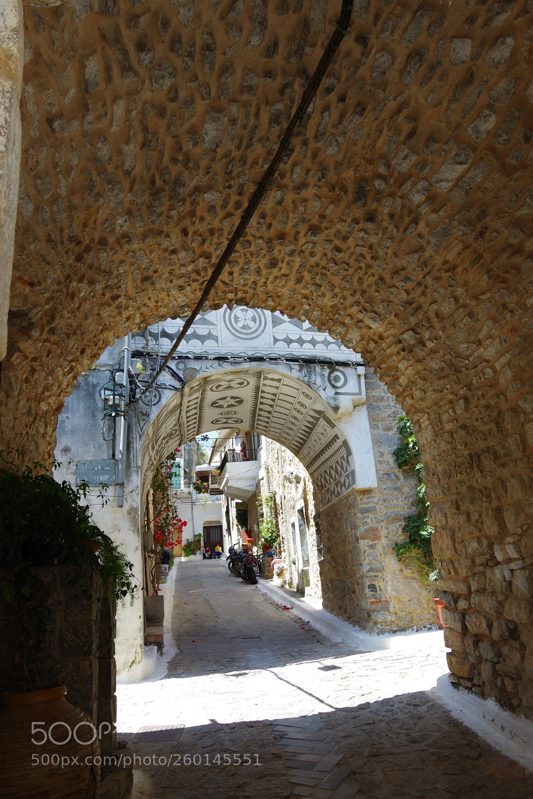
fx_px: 599
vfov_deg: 67.4
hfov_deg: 47.9
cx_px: 266
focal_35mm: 27
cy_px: 400
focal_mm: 18
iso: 100
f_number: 8
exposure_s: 1/100
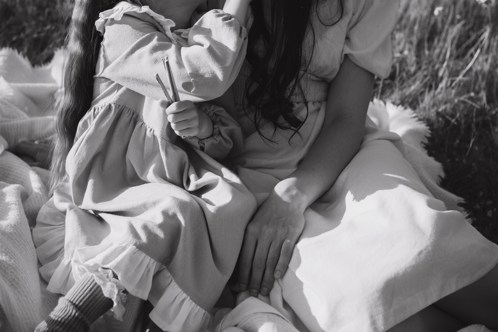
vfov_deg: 25.2
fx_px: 733
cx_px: 249
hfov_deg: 37.5
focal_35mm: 53
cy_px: 85
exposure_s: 1/400
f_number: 3.2
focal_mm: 35
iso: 125
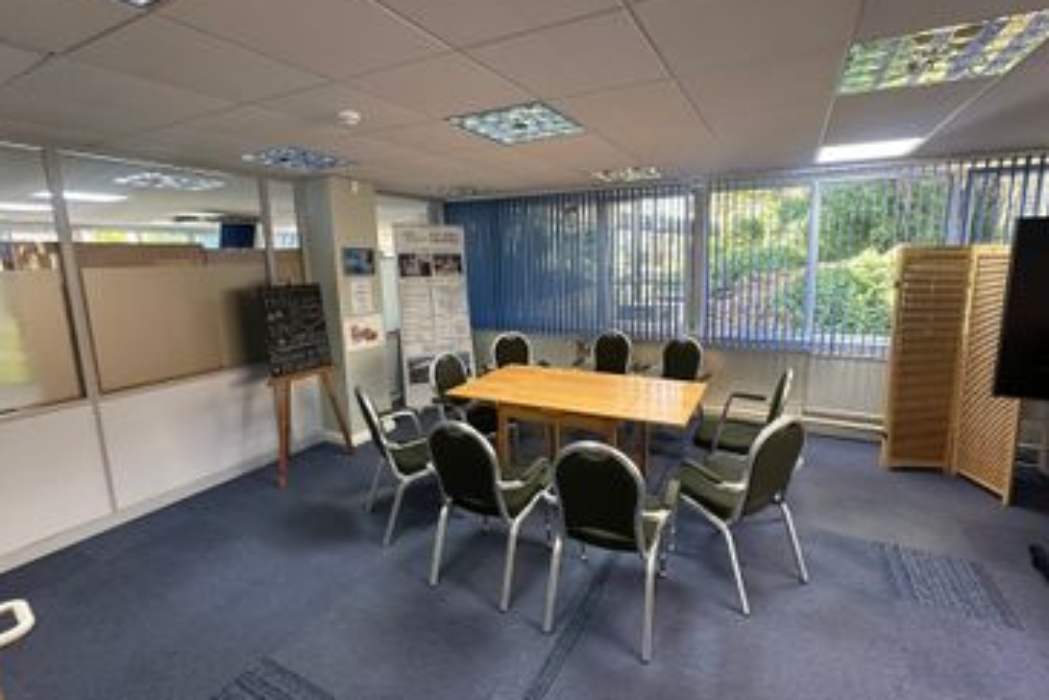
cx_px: 565
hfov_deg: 96.5
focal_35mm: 16
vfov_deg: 73.7
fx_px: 466
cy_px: 323
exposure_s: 1/100
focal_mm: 2.22
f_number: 2.2
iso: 320
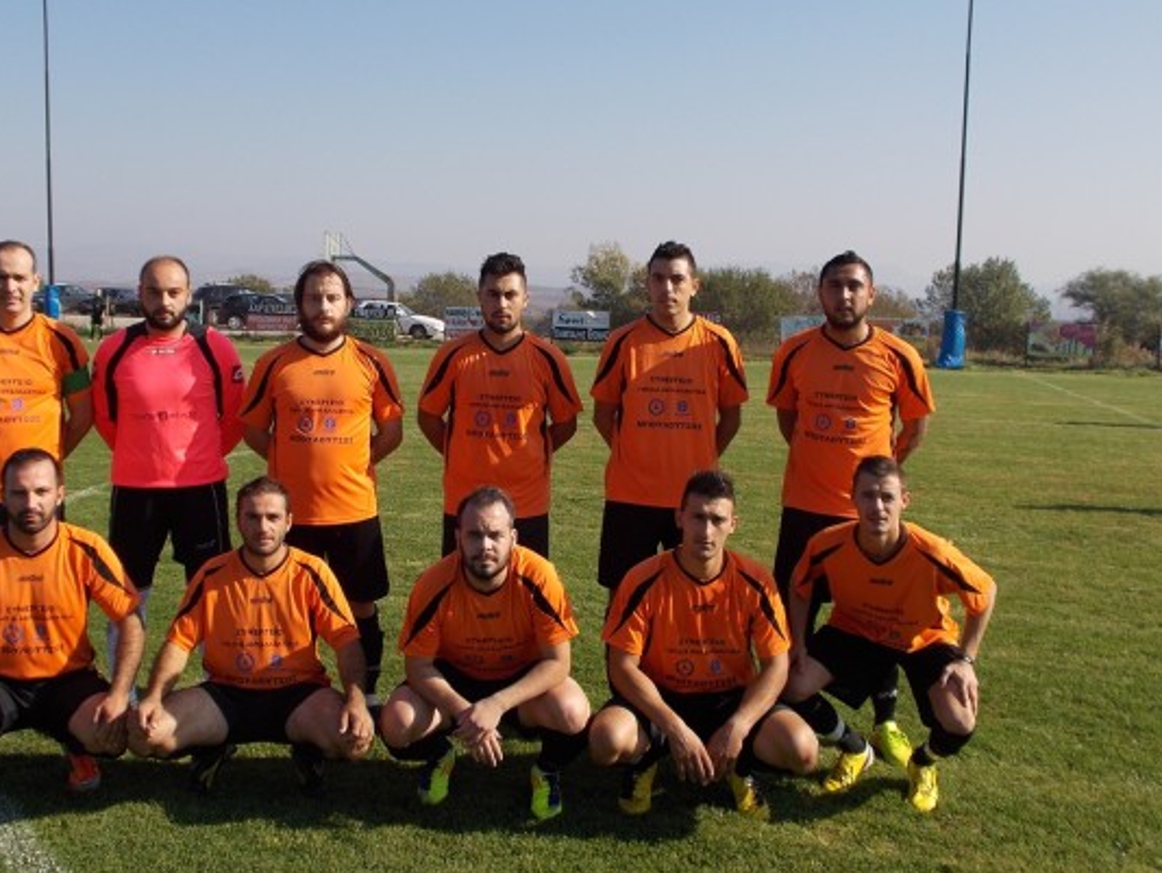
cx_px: 498
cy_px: 393
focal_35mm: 42
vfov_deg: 34.3
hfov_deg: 44.7
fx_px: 1411
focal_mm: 6
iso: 80
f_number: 9.2
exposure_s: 1/125
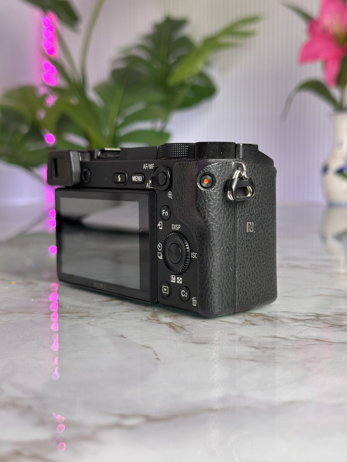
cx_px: 174
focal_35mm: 48
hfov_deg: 30.3
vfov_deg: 39.7
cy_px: 231
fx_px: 642
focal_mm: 6.86
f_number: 1.78
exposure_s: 1/100
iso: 64
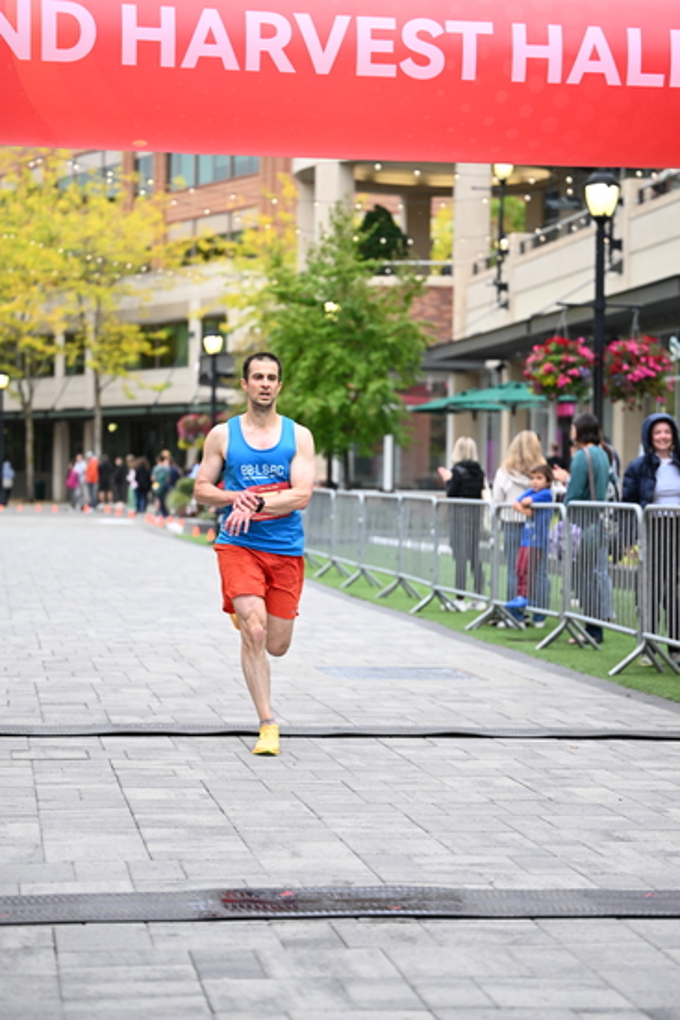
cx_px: 340
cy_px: 510
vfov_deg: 25.7
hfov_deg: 17.3
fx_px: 2237
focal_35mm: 79
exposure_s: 1/1600
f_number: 2.8
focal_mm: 79
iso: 1600
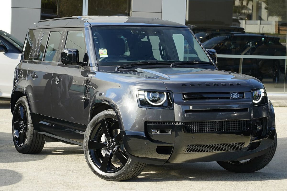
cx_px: 144
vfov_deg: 13.0
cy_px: 96
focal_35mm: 105
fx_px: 837
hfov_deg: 19.5
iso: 1000
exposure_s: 1/320
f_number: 7.1
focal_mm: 105
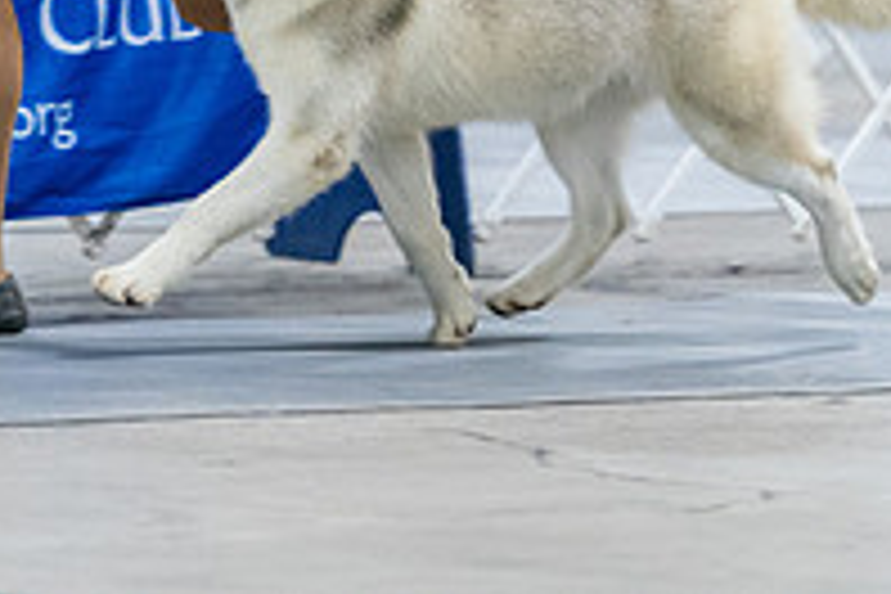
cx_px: 243
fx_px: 14527
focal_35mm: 587
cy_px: -268
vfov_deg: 2.3
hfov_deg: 3.5
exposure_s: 1/250
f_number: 3.2
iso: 6400
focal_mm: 200
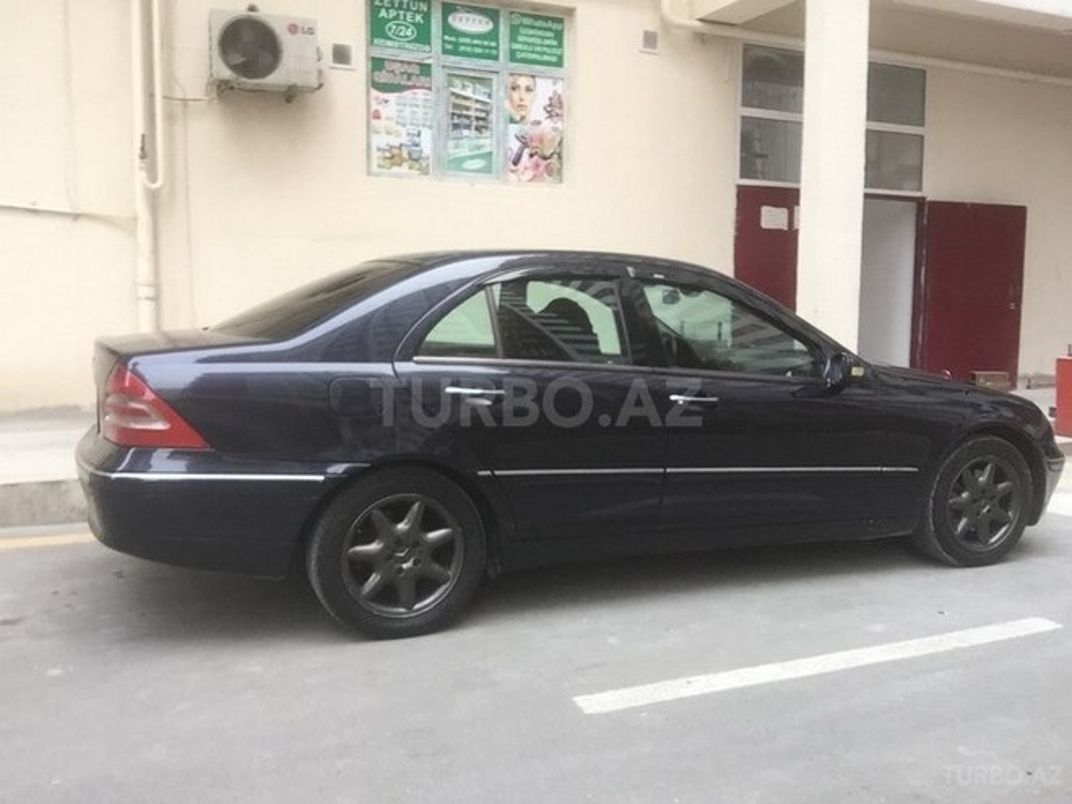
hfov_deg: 58.4
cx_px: 536
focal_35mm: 31
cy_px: 402
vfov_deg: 45.4
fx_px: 960
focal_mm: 2.65
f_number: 2.2
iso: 50
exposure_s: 1/50
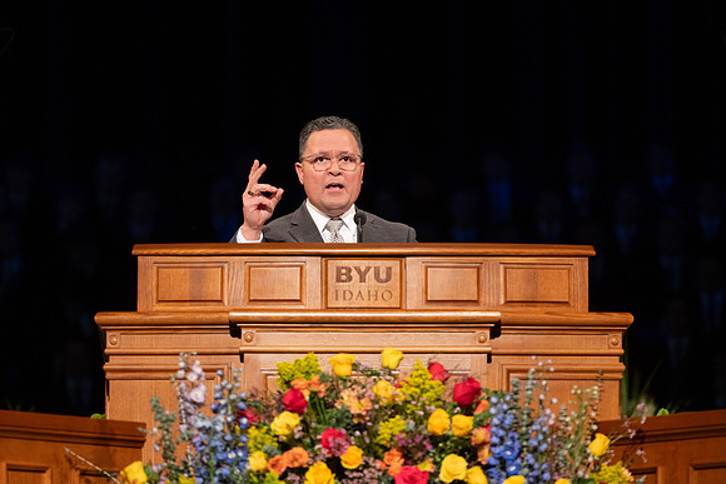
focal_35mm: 235
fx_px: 4736
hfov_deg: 8.8
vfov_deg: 5.9
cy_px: 236
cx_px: 328
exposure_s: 1/320
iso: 1000
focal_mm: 200
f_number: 3.2
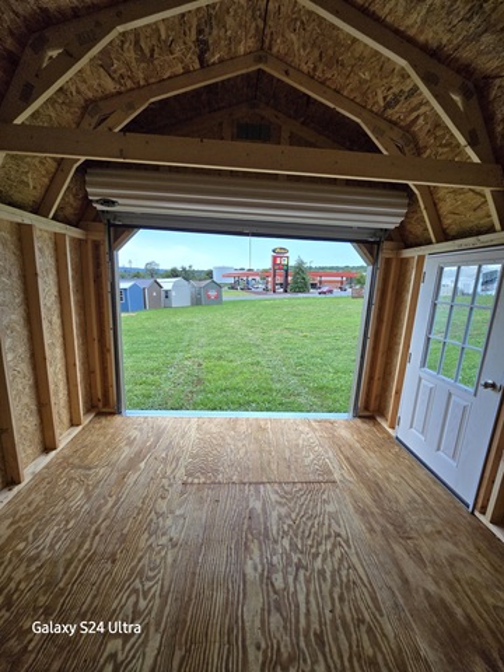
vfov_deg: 106.2
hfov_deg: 89.9
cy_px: 336
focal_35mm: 13
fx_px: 252
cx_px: 252
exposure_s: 1/2000
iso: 200
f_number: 2.2
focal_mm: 2.2
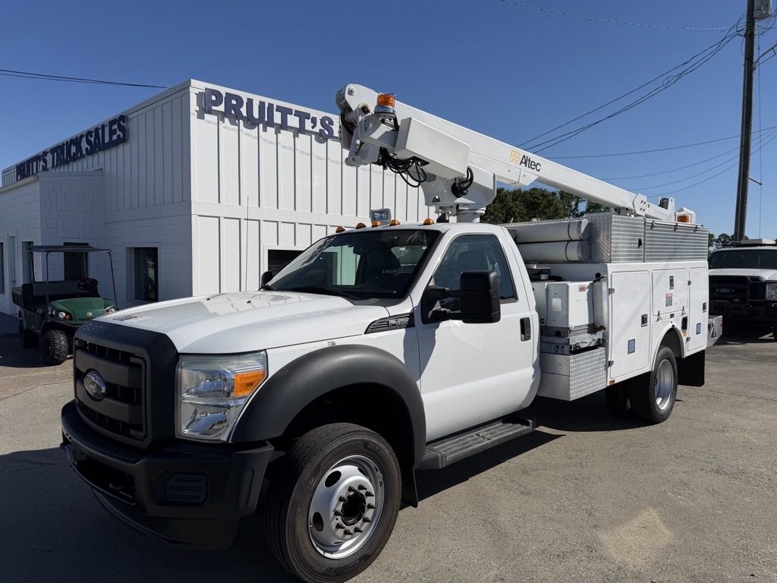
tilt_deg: -5.2
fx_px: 539
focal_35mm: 24
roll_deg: -0.5
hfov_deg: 71.6
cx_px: 388
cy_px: 292
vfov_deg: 56.8
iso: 80
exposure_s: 1/9091
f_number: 1.78
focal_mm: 6.76
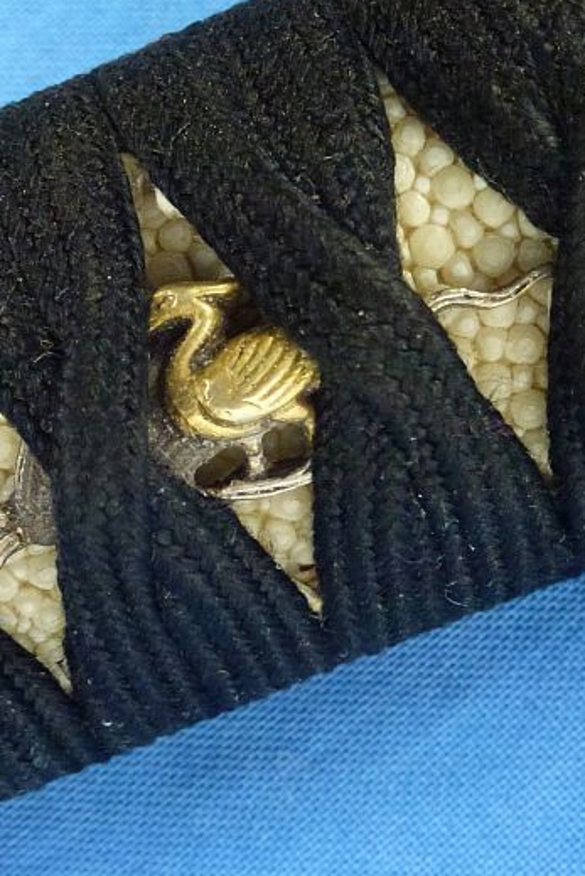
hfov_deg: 18.7
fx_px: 1754
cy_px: 387
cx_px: 108
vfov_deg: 28.0
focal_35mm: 72
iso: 800
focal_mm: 8
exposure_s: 1/60
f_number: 4
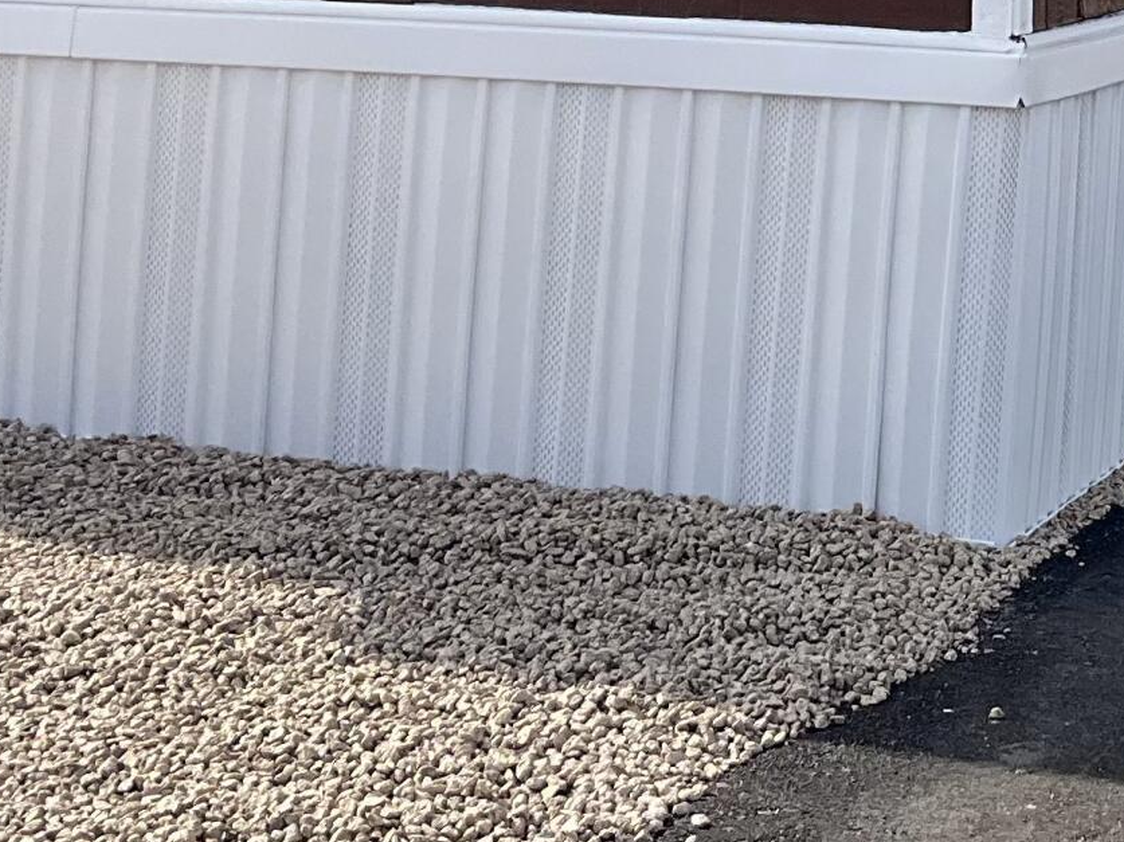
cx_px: 1352
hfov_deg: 18.0
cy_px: -279
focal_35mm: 104
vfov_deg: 13.6
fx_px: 3375
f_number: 1.8
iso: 25
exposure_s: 1/1675
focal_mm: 3
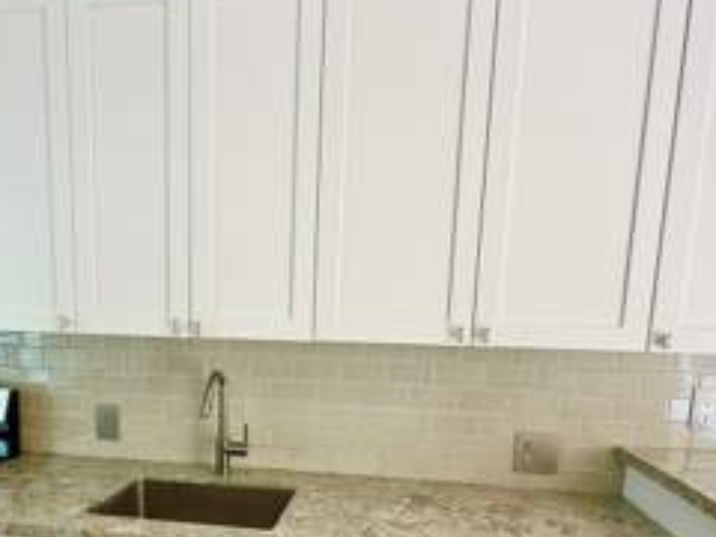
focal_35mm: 28
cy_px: 412
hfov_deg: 63.0
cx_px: 295
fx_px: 579
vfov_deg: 47.6
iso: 50
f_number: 2.2
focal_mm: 2.22
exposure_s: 1/99
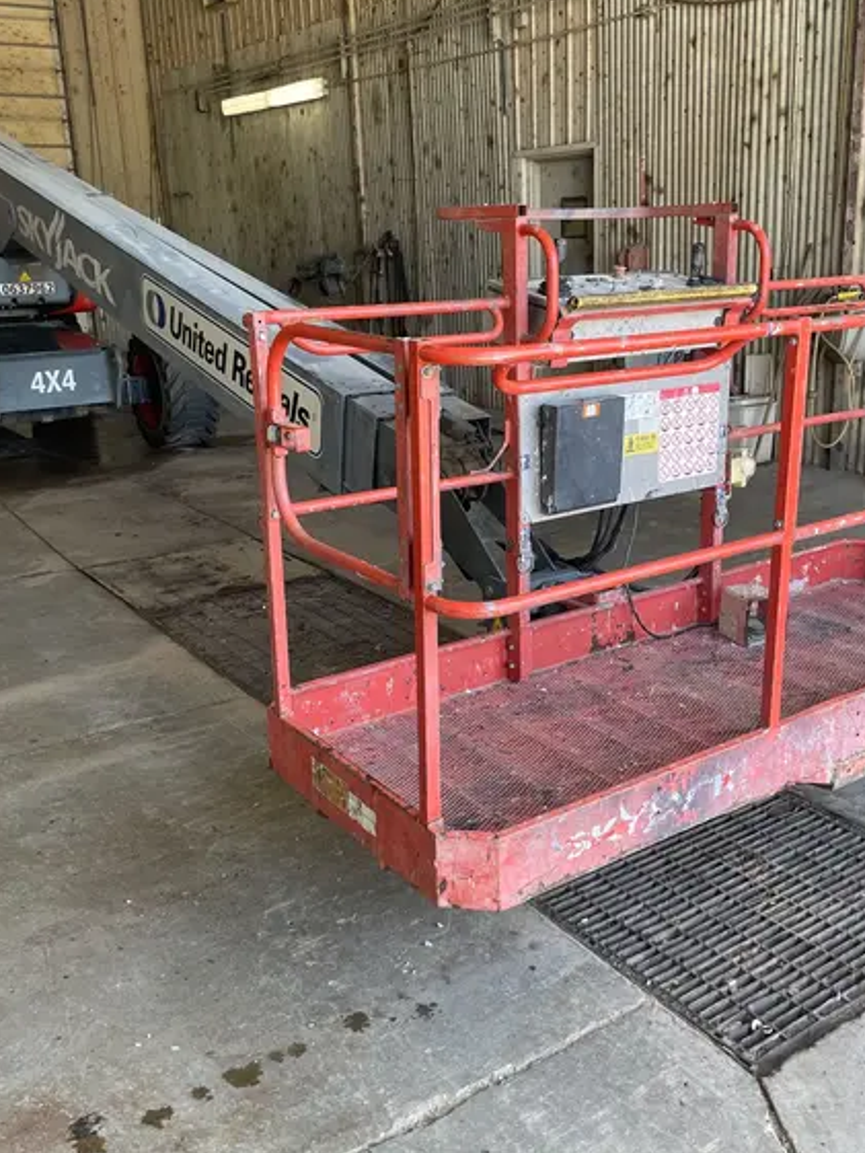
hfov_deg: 41.7
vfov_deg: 53.9
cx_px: 491
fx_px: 1132
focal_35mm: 34
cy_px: 566
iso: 64
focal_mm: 4.2
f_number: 1.6
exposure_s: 1/121
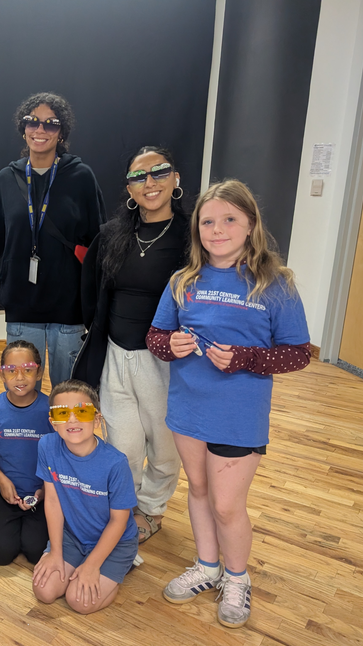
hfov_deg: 30.1
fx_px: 599
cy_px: 324
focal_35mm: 35
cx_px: -39
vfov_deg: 56.6
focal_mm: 6.9
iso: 907
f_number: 1.68
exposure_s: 1/597
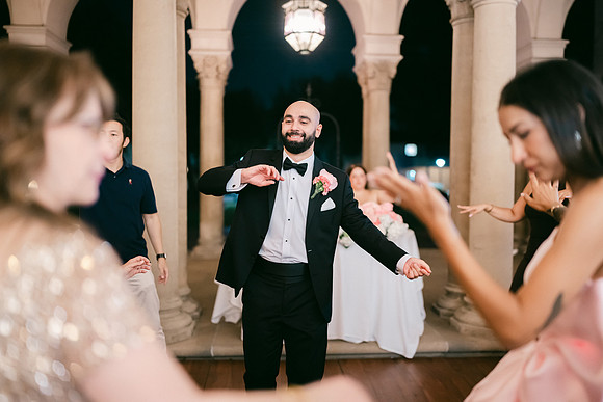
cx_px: 302
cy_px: 201
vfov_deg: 37.9
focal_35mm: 35
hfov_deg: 54.4
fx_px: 586
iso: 3200
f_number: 1.2
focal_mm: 35
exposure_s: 1/125
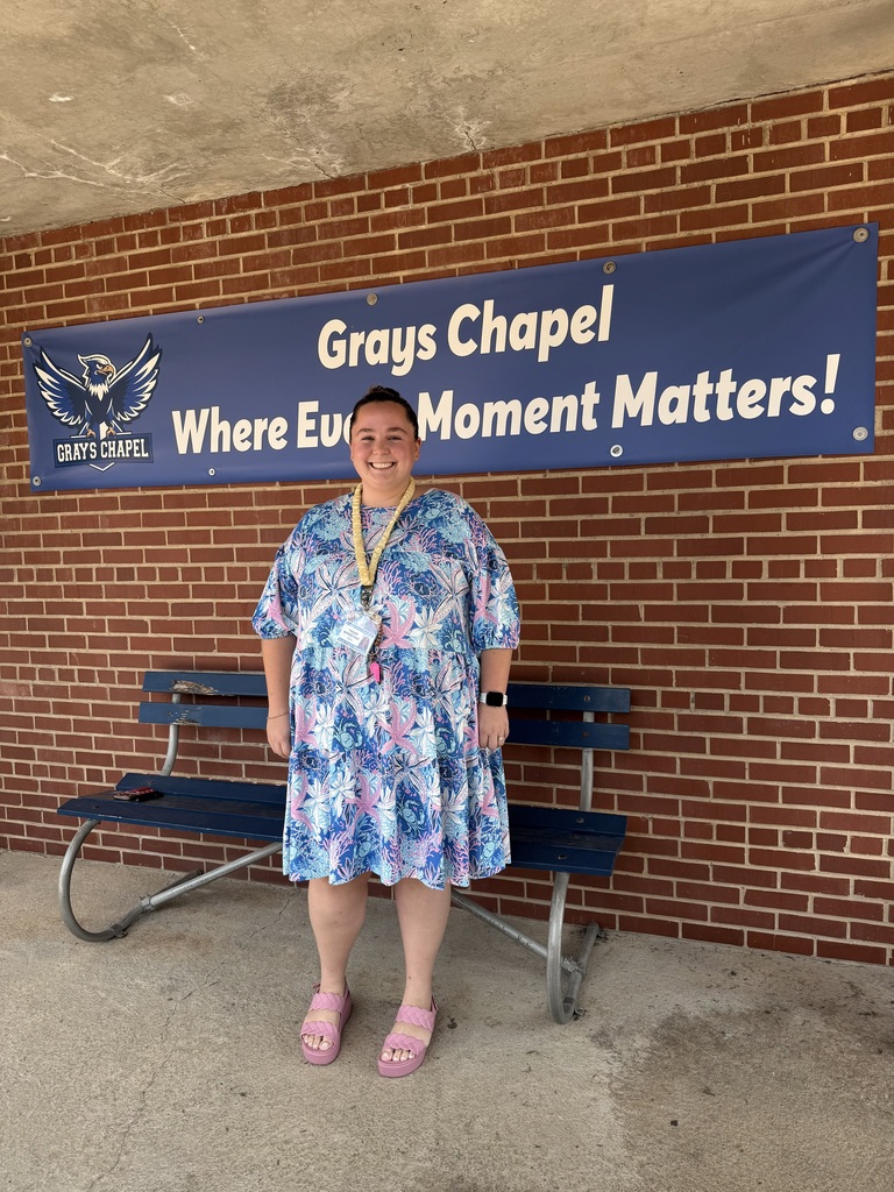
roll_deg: +2.1
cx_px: 447
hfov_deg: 56.8
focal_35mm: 24
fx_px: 826
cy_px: 596
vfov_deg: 71.6
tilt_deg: -4.2
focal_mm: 6.76
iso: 80
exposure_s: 1/547
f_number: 1.78
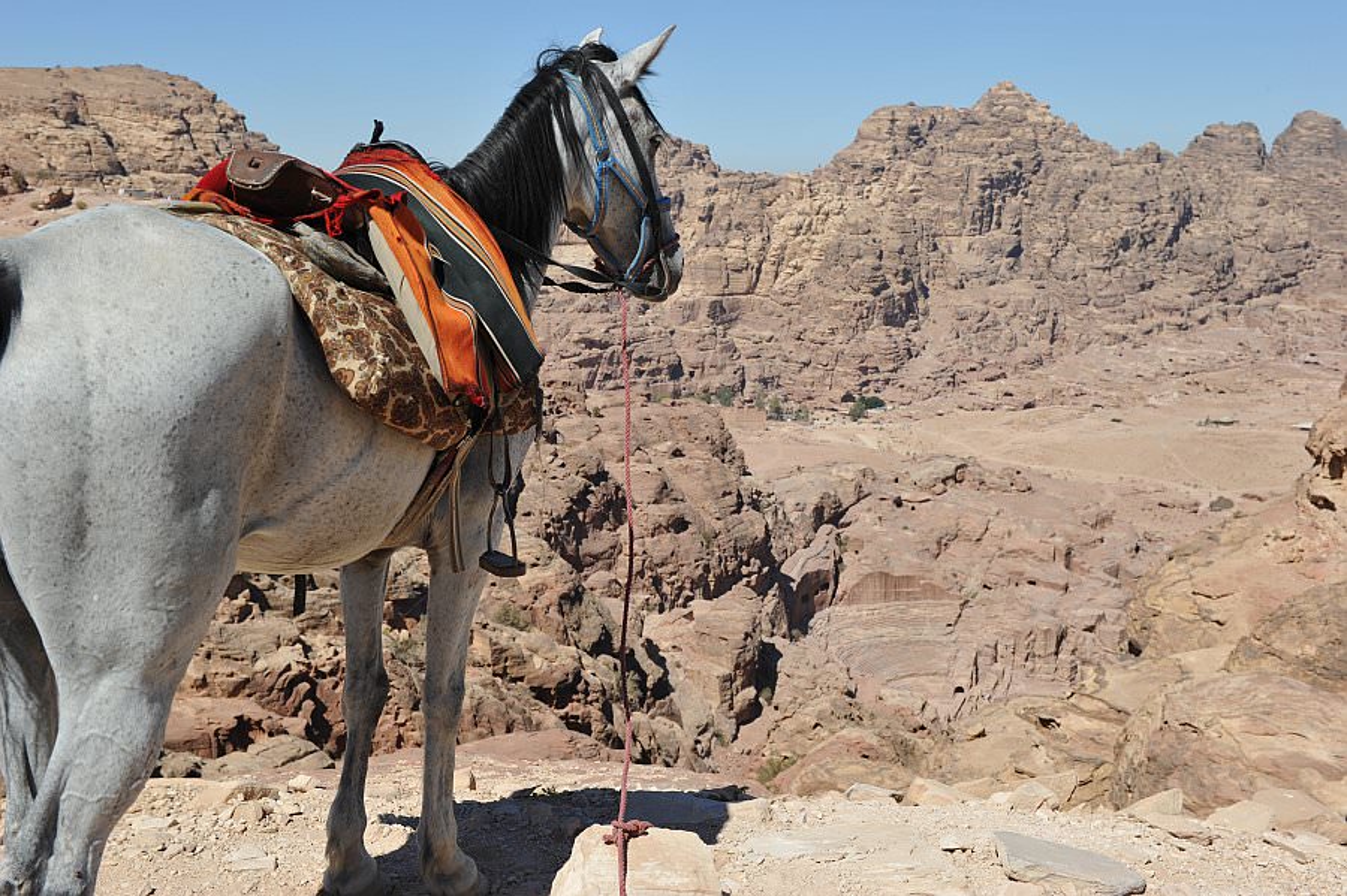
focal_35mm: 48
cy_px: 448
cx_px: 674
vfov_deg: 28.0
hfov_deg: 41.1
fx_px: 1795
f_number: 10
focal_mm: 48
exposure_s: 1/400
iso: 200
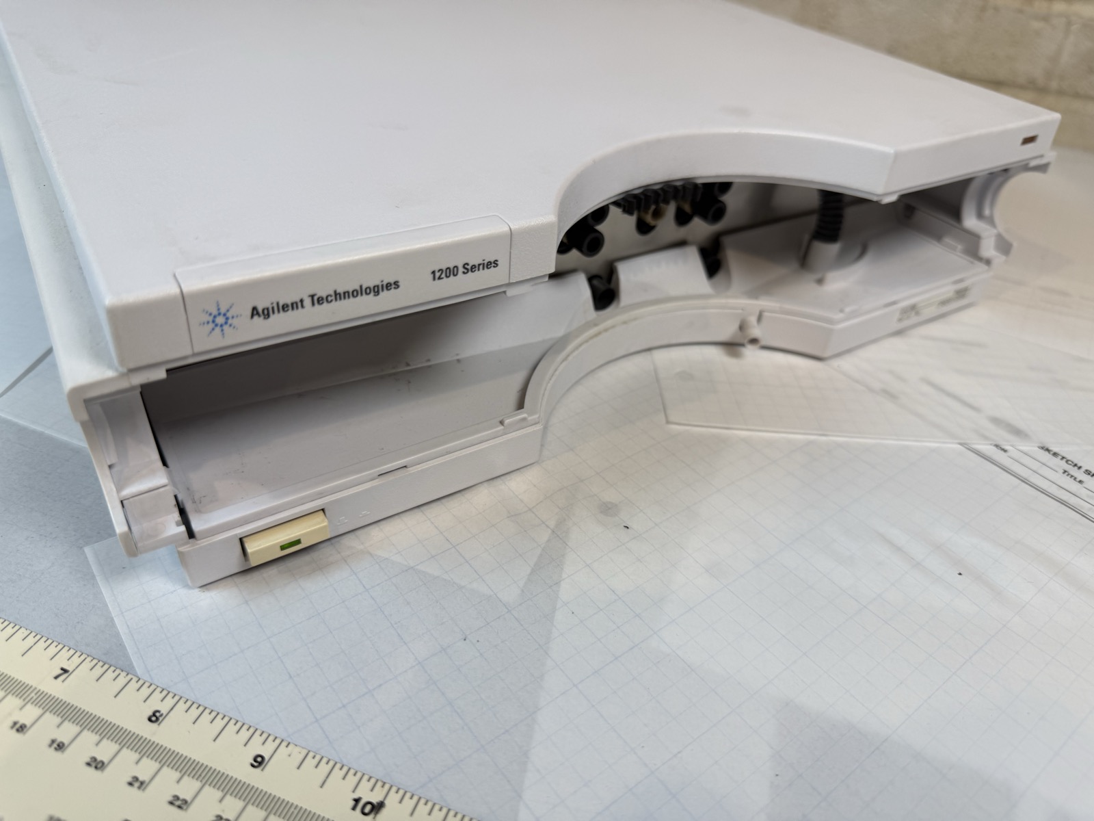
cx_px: 547
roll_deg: -7.3
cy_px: 410
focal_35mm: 24
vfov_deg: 56.8
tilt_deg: -36.8
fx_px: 758
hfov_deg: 71.6
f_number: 1.78
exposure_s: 1/120
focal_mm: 6.76
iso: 50
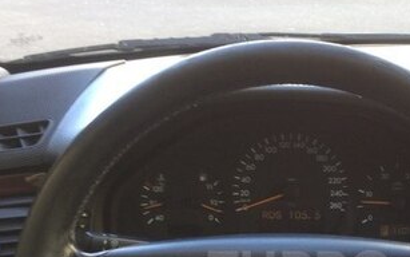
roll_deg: -2.0
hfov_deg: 30.1
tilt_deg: -27.4
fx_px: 738
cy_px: 271
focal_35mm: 66
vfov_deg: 19.0
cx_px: 345
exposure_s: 1/50
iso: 40
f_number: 2.2
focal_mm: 4.15
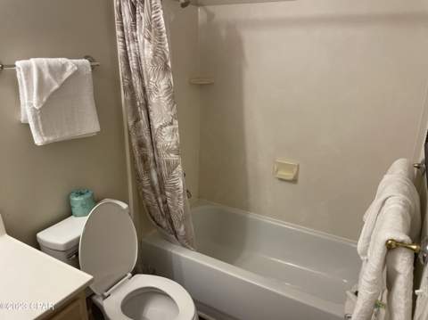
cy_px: 160
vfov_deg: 53.0
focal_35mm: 26
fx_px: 321
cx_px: 214
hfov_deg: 67.4
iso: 100
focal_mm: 4.2
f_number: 1.6
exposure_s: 1/120
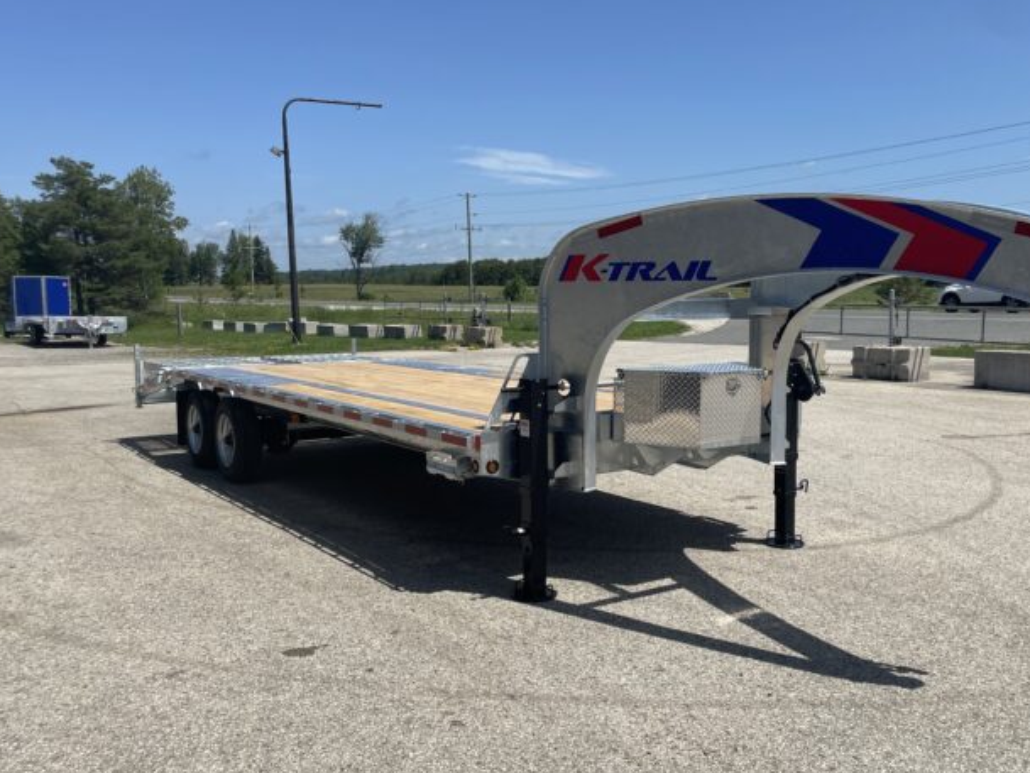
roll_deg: +0.2
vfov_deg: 41.8
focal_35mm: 34
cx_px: 592
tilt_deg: -4.8
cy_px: 397
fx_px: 1012
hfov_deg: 53.7
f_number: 1.6
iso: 32
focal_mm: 4.2
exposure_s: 1/4831
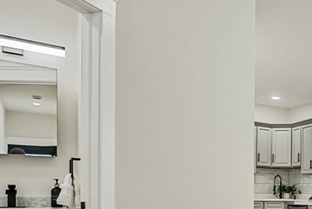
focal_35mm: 45
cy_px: 193
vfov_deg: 28.4
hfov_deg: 36.6
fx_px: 394
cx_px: 343
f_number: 9
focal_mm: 16.5
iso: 320
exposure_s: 1/13
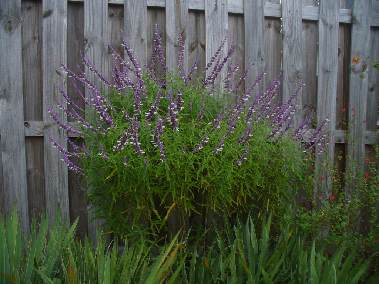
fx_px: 405
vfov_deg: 38.7
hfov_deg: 50.1
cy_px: 142
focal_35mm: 37
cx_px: 190
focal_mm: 6.1
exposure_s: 1/160
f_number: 2.8
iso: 80
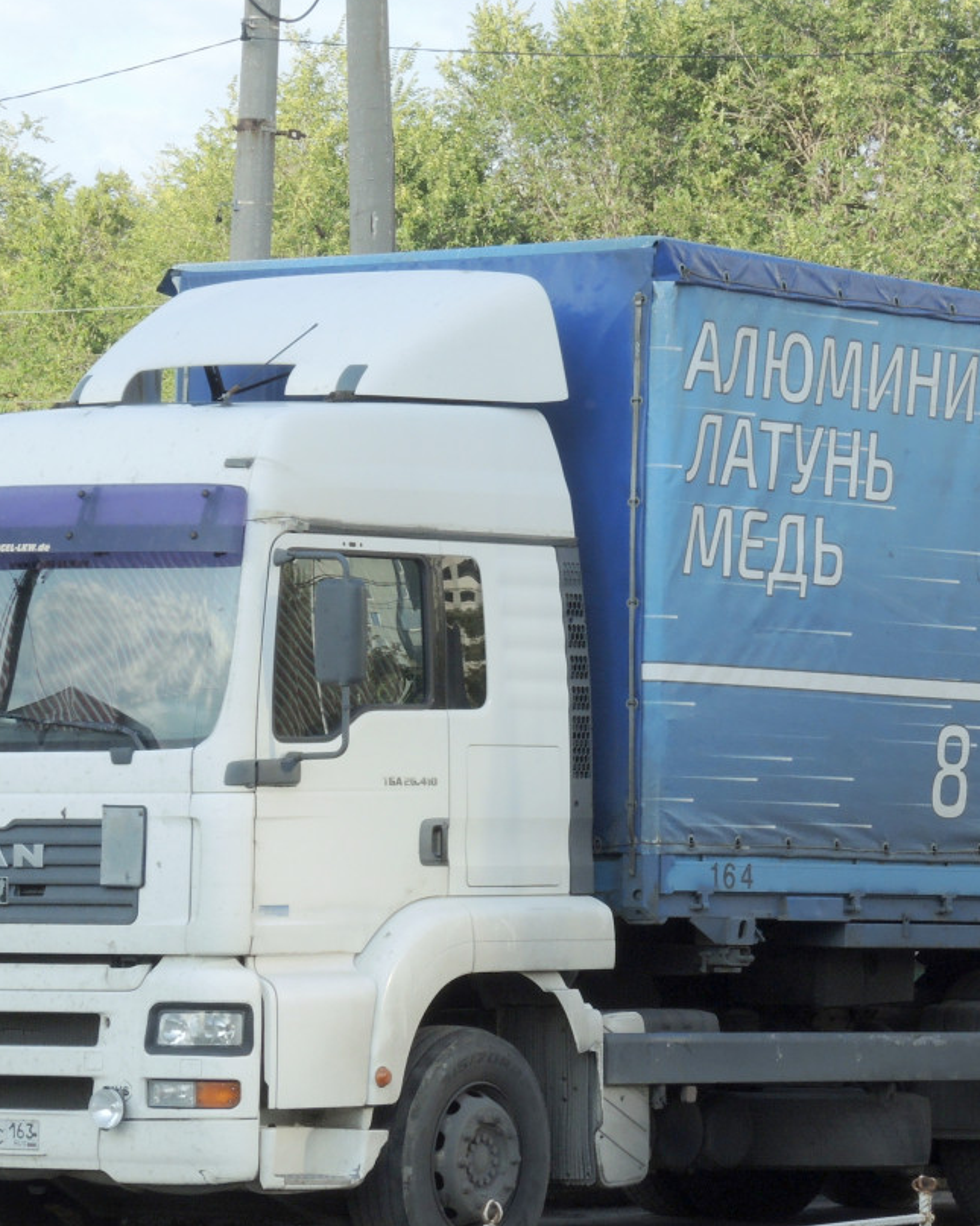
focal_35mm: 184
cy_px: 633
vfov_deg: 10.5
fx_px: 6675
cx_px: 644
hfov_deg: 8.4
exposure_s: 1/160
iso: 200
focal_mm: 25
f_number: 8
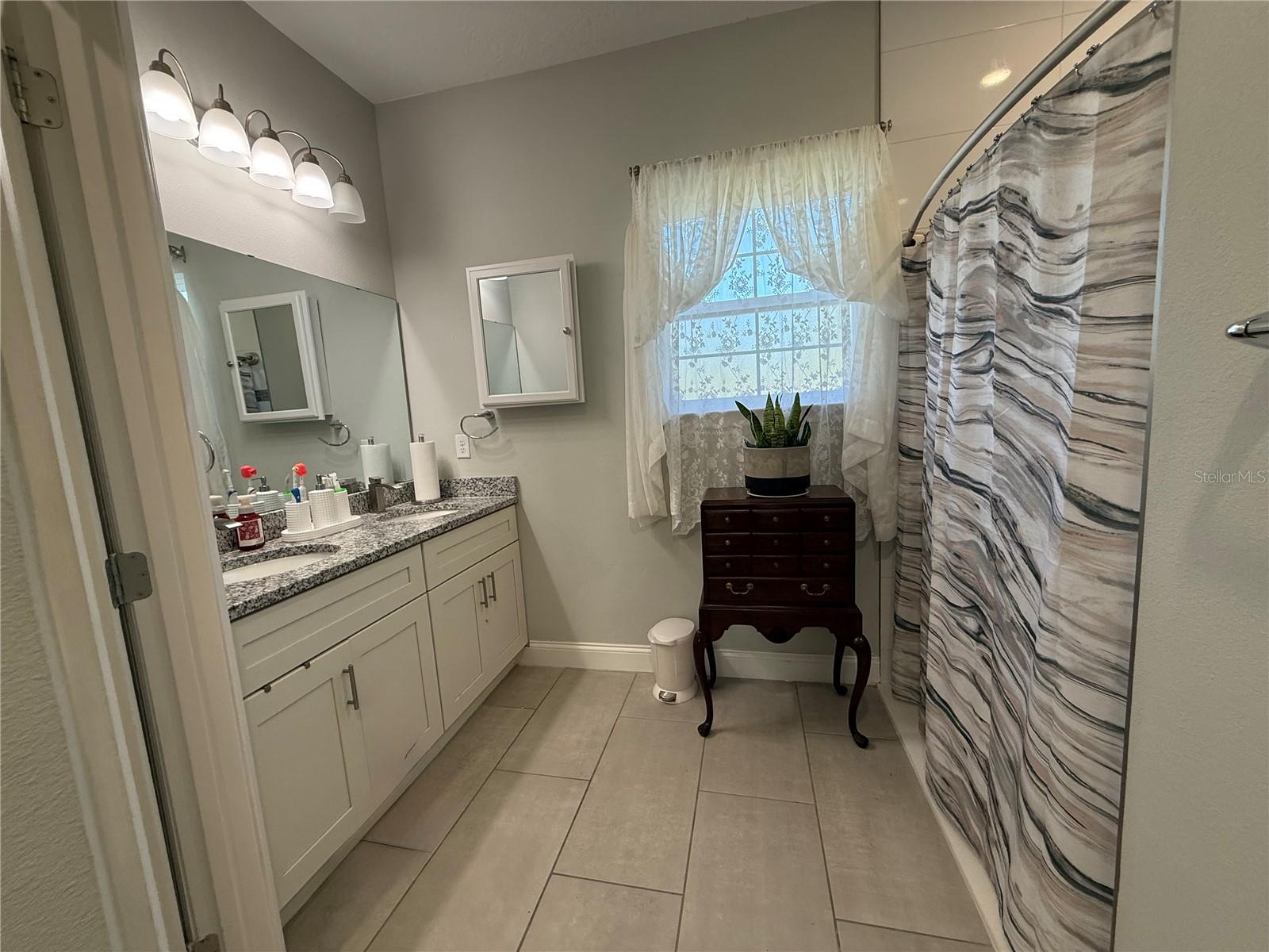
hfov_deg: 102.1
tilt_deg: -7.0
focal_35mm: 14
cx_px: 634
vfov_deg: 85.7
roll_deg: +3.4
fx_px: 513
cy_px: 476
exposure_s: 1/120
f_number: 2.2
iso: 125
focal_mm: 2.22
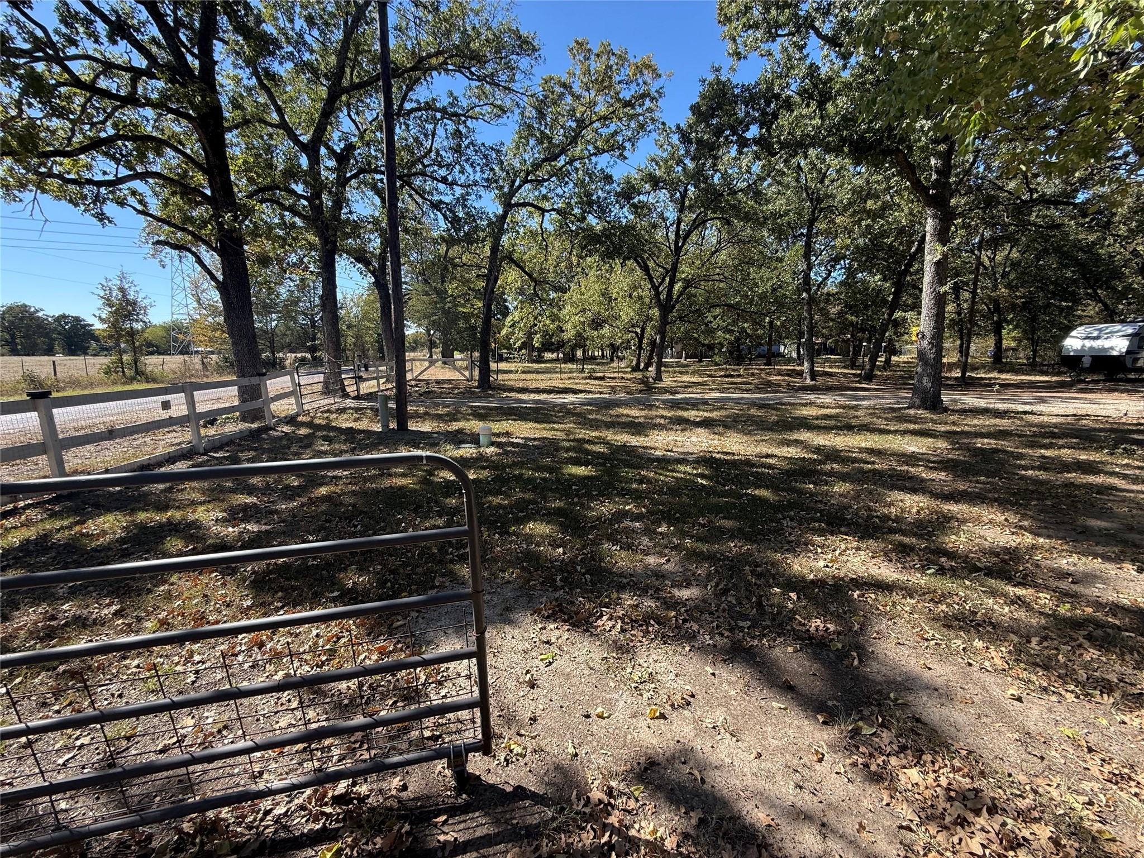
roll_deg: +1.1
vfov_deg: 85.7
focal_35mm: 14
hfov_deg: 102.1
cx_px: 572
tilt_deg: -8.9
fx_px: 463
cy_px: 429
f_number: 2.2
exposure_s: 1/349
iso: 50
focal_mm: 2.22
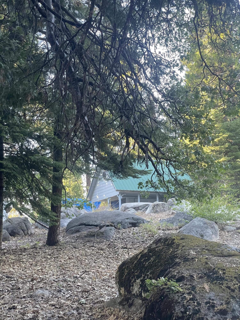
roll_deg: +1.1
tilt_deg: +11.5
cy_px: 160
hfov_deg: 28.0
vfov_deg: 36.8
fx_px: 481
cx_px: 120
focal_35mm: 52
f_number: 2
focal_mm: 6
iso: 200
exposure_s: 1/101
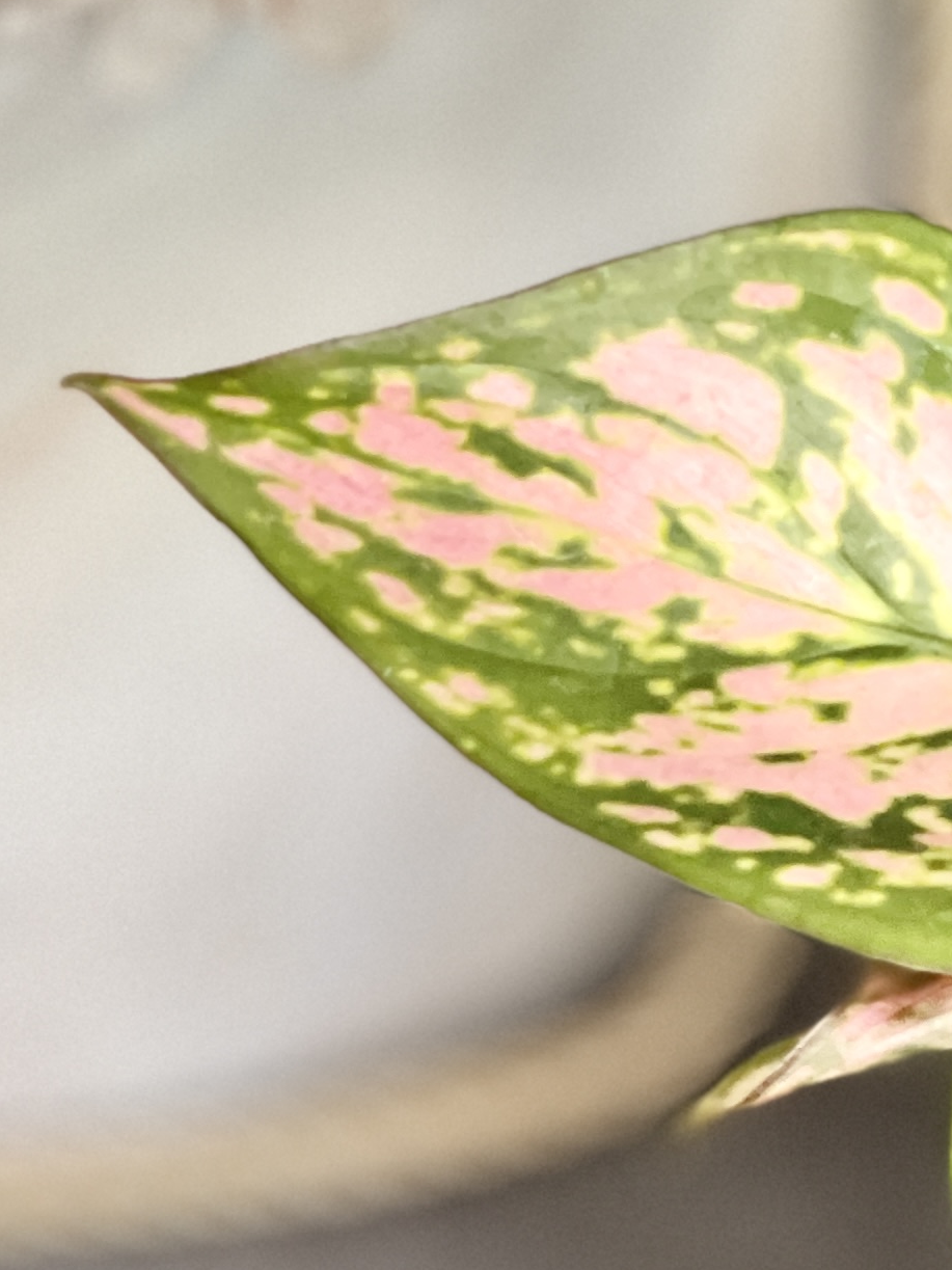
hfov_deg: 6.9
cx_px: 1419
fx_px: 7739
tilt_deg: -49.5
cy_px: 975
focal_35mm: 211
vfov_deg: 9.4
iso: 320
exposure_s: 1/33
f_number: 2.2
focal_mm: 7.5
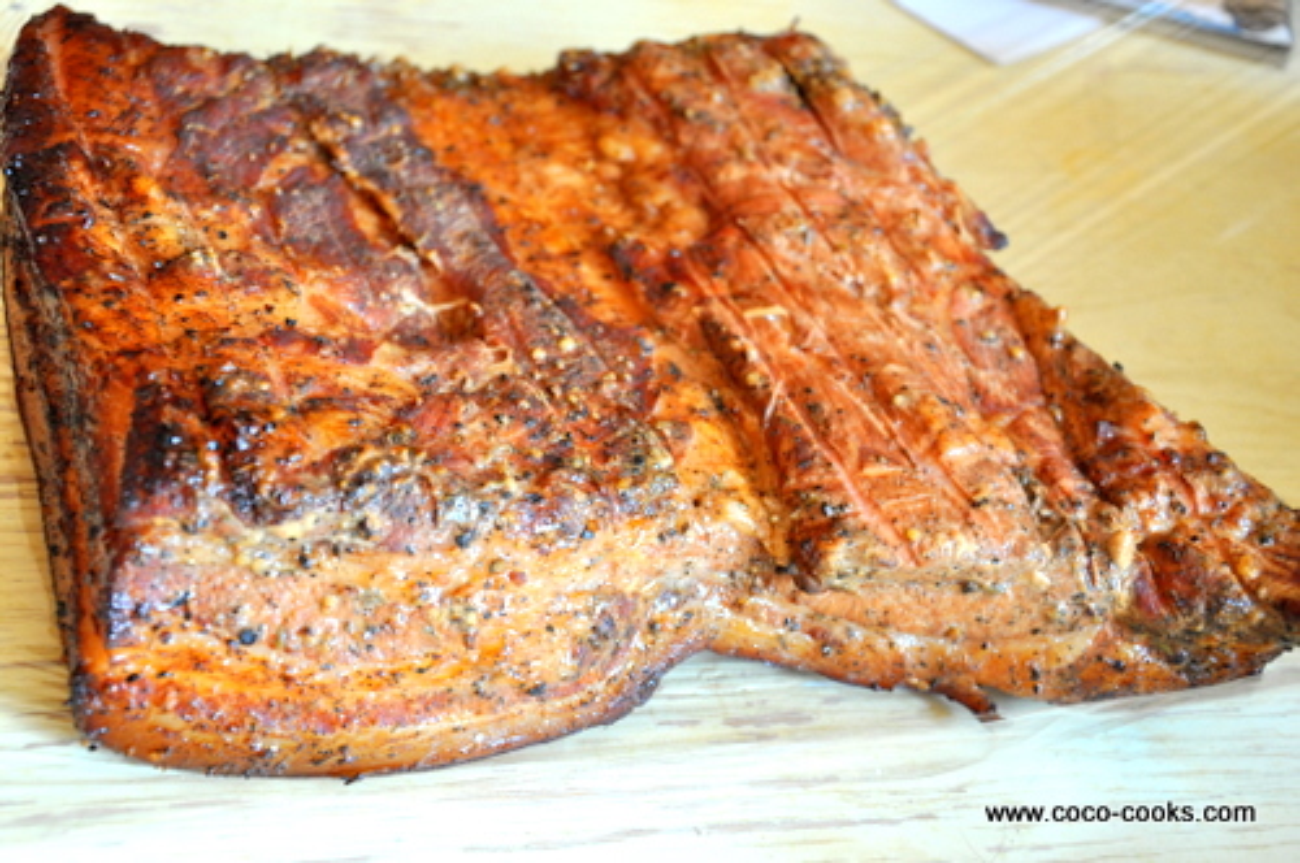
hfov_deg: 35.1
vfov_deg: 23.7
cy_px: 432
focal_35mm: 57
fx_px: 2056
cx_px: 650
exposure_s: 1/25
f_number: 5
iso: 400
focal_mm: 38
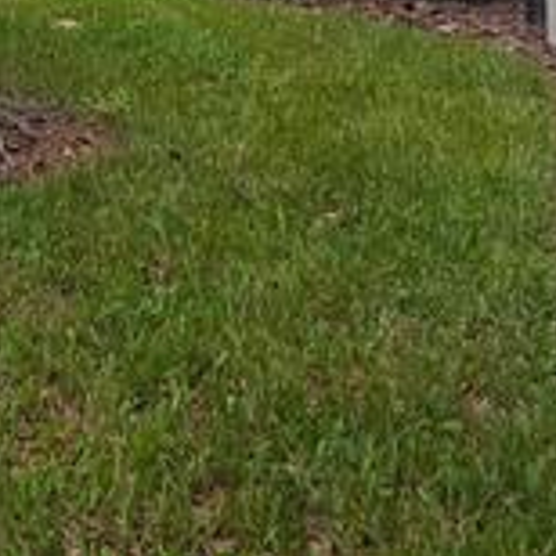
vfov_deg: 17.3
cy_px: -339
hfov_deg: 16.9
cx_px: -395
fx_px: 1599
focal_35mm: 88
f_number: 1.7
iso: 12
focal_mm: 6.3
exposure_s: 1/697
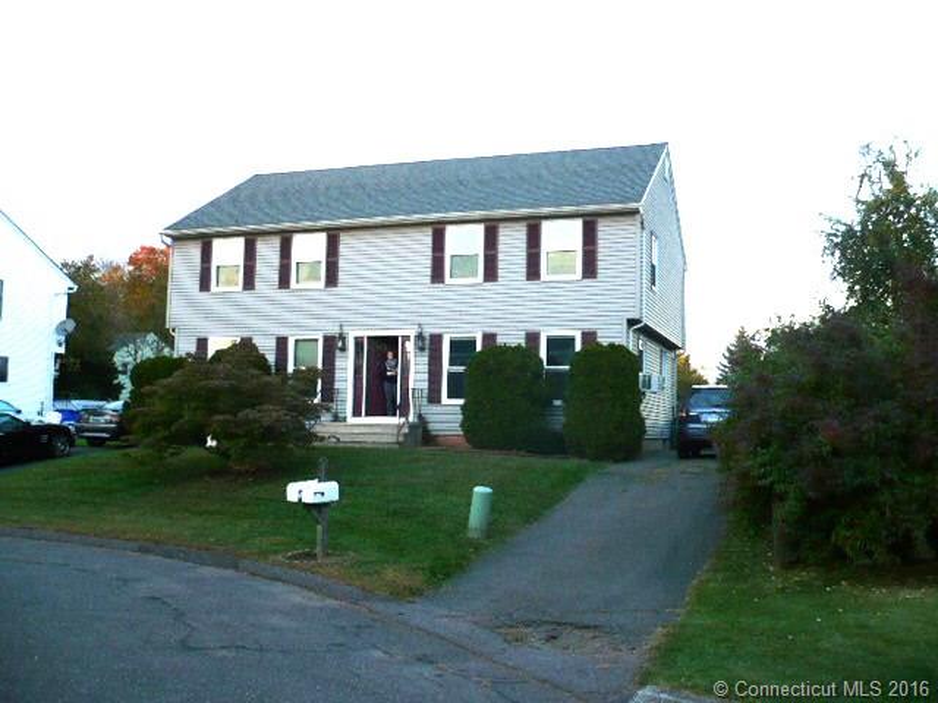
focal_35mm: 35
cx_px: 469
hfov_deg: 52.6
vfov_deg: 40.7
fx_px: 948
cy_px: 352
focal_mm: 5.8
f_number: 2.8
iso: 100
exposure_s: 1/125
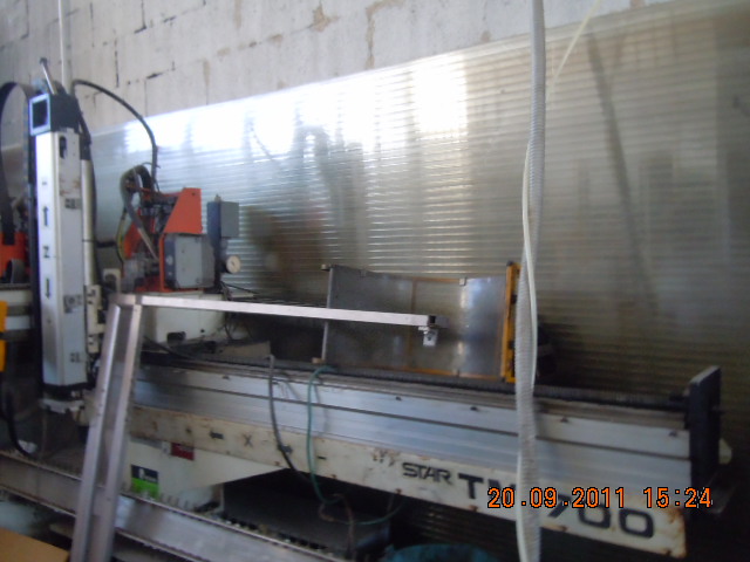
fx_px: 650
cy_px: 281
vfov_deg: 46.8
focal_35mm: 30
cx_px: 375
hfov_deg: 60.0
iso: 800
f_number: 3.5
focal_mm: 5.4
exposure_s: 1/25
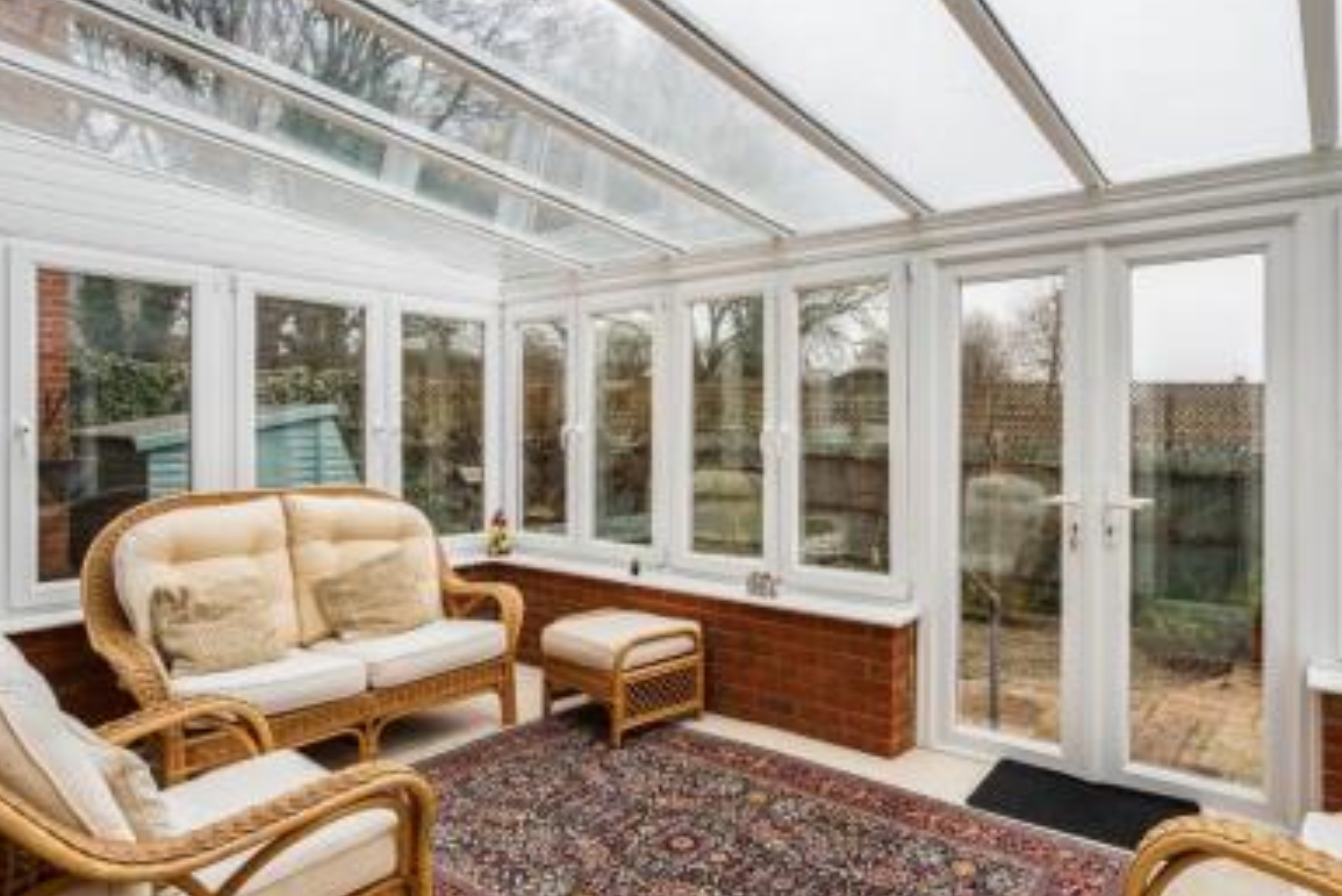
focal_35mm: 21
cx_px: 798
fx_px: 783
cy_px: 455
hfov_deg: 80.3
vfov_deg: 59.5
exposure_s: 1/200
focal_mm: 17
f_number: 5.6
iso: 320
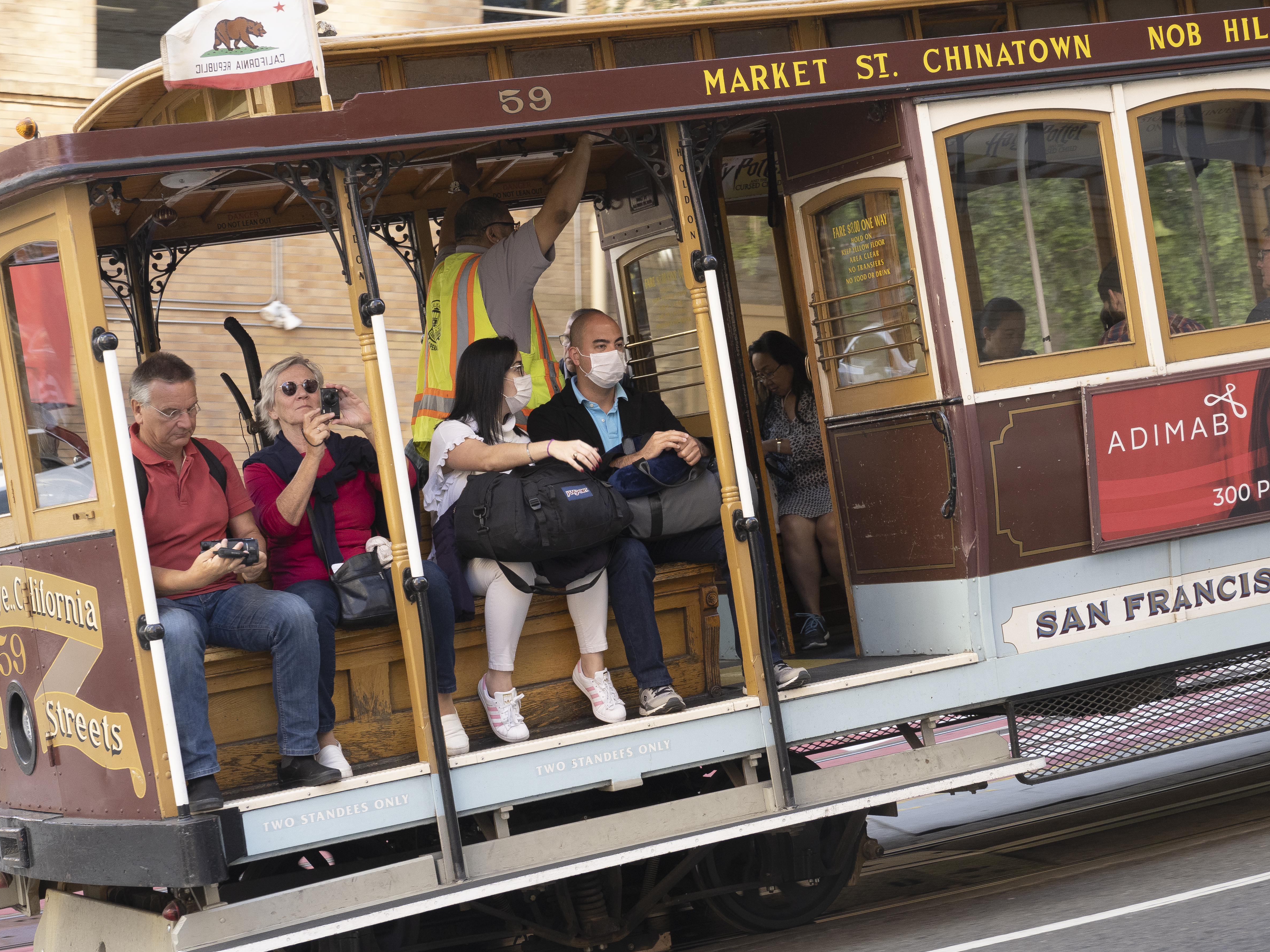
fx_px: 2788
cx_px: 597
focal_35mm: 76
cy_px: 480
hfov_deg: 25.7
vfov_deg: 19.4
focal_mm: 35
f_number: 5.6
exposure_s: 1/160
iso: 500
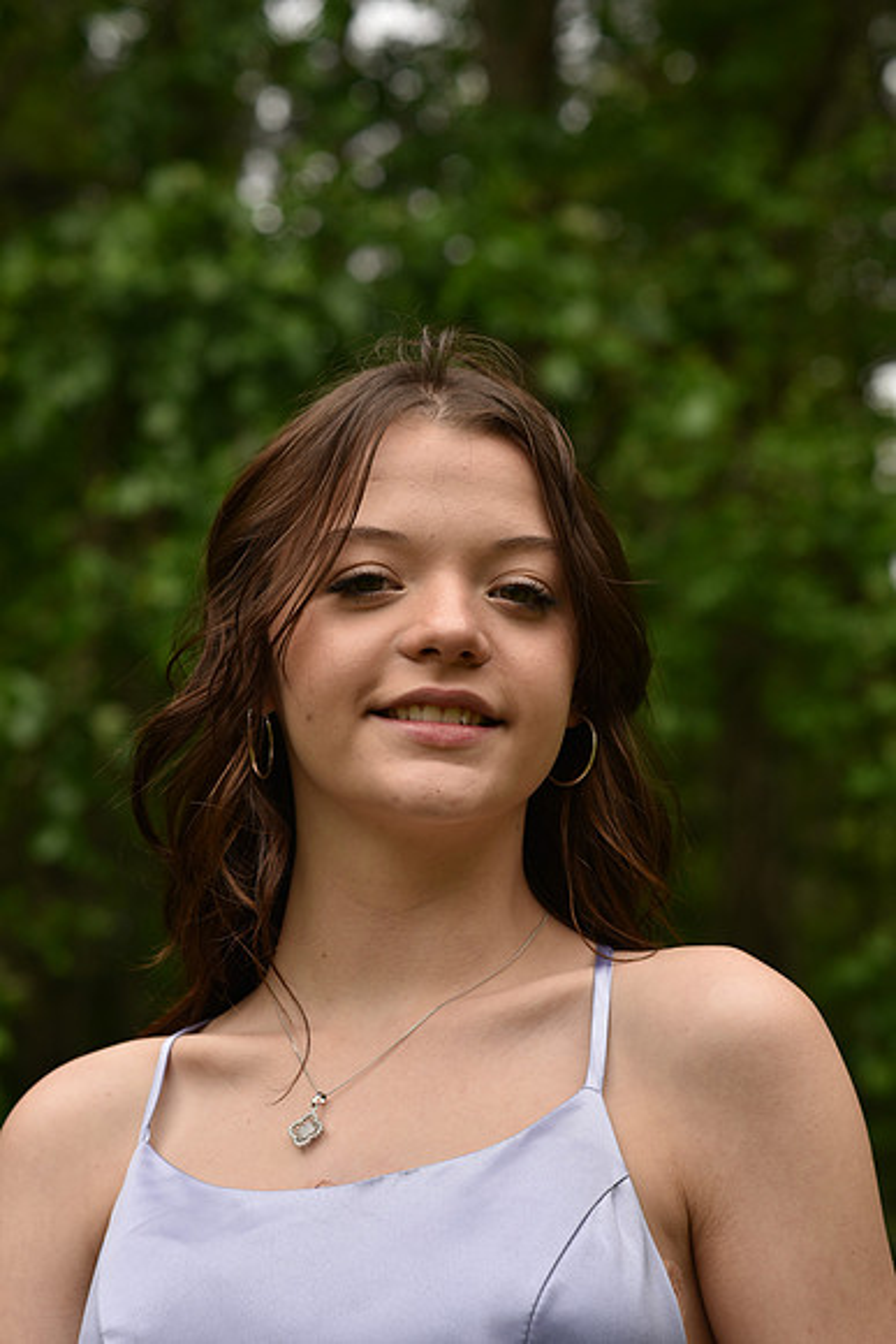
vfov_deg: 23.9
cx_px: 448
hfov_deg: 16.1
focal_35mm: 85
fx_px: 3171
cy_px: 672
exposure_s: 1/320
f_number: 5.6
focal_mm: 85
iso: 200
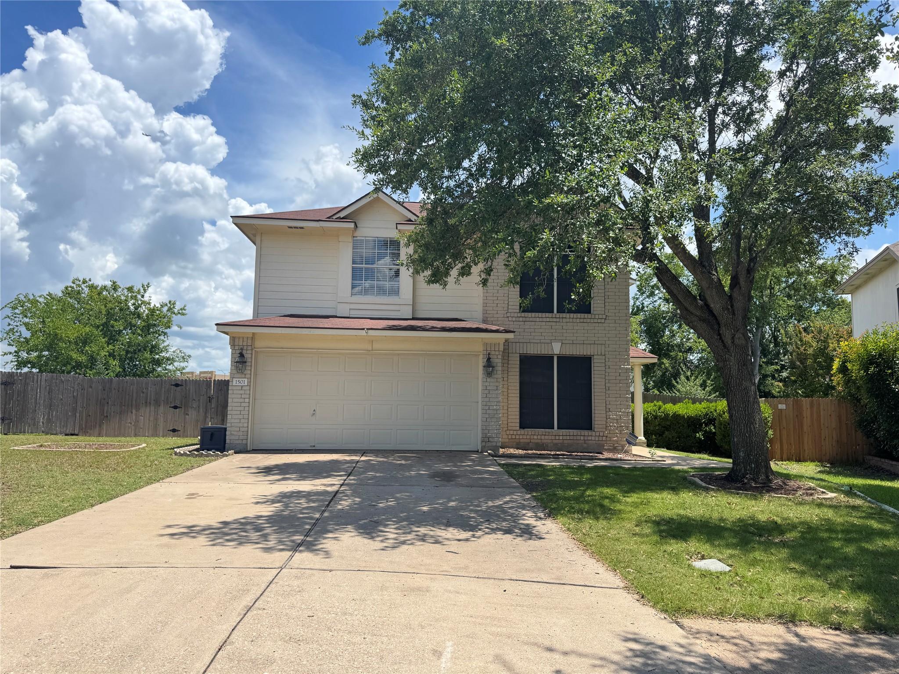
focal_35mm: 24
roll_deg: -1.2
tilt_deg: +5.8
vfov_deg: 56.8
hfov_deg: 71.6
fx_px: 623
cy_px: 337
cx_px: 450
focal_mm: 6.76
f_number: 1.78
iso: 80
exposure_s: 1/1524
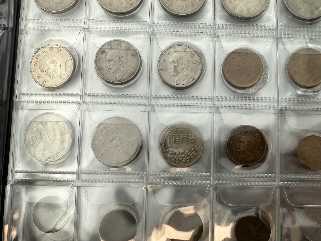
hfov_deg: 49.4
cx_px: 208
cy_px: 116
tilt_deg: -82.0
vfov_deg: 38.7
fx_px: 343
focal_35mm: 37
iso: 40
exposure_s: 1/289
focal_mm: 2.22
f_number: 2.2
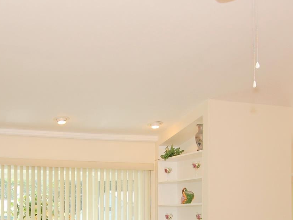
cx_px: 114
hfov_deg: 30.2
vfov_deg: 22.3
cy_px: 204
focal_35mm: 64
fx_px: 542
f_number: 6.3
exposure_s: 1/160
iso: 400
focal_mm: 18
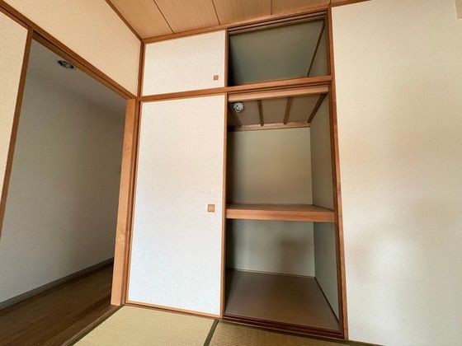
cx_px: 231
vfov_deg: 85.7
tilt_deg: +6.0
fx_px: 187
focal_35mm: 14
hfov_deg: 102.1
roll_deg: -0.7
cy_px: 173
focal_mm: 2.22
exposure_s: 1/60
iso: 640
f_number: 2.2
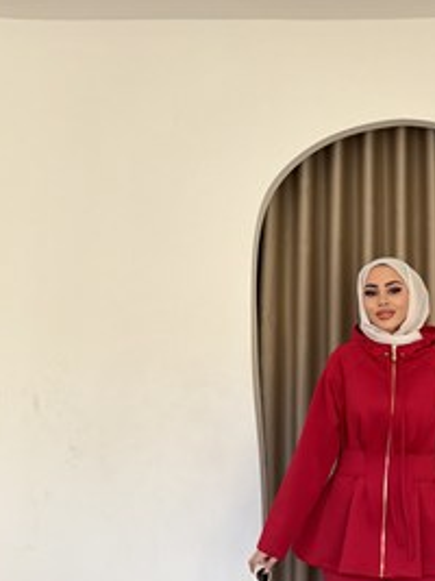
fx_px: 805
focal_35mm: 48
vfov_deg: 38.8
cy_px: 428
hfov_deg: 29.2
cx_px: 378
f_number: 1.78
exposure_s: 1/443
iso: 200
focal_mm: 6.76
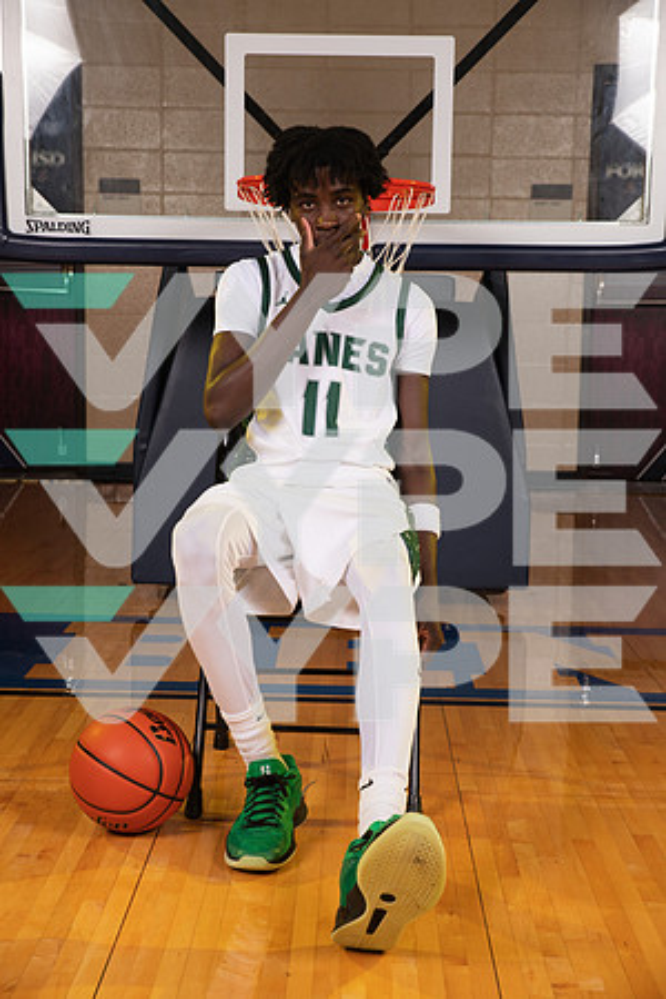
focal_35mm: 58
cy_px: 500
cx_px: 333
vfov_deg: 34.5
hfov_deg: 23.4
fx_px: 1609
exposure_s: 1/320
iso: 320
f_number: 7.1
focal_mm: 58
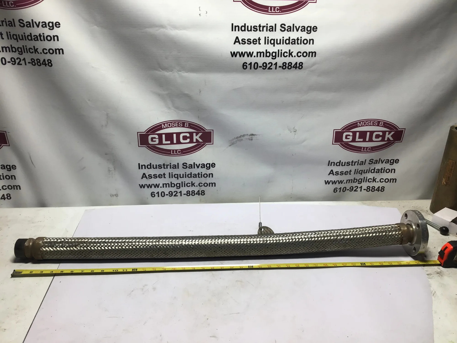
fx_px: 409
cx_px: 228
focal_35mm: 31
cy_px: 172
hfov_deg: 58.4
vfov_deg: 45.4
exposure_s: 1/120
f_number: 2.4
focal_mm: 3.3
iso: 25
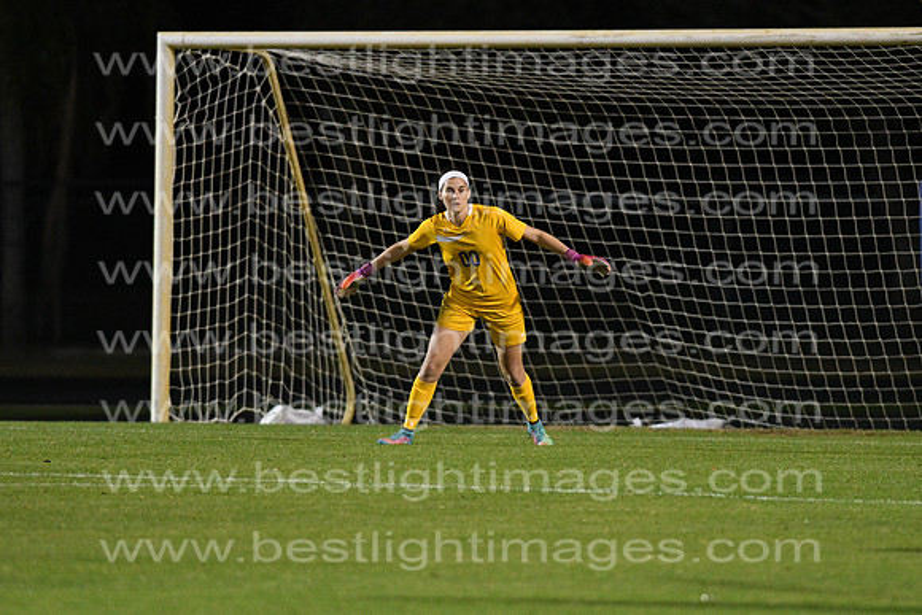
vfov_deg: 3.1
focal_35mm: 450
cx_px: 461
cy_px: 308
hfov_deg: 4.6
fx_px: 11527
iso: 8000
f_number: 3.2
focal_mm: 300
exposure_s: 1/640
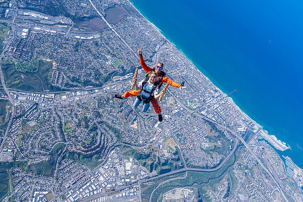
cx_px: 152
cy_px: 101
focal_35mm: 26
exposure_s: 1/1600
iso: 800
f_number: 9
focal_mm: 26
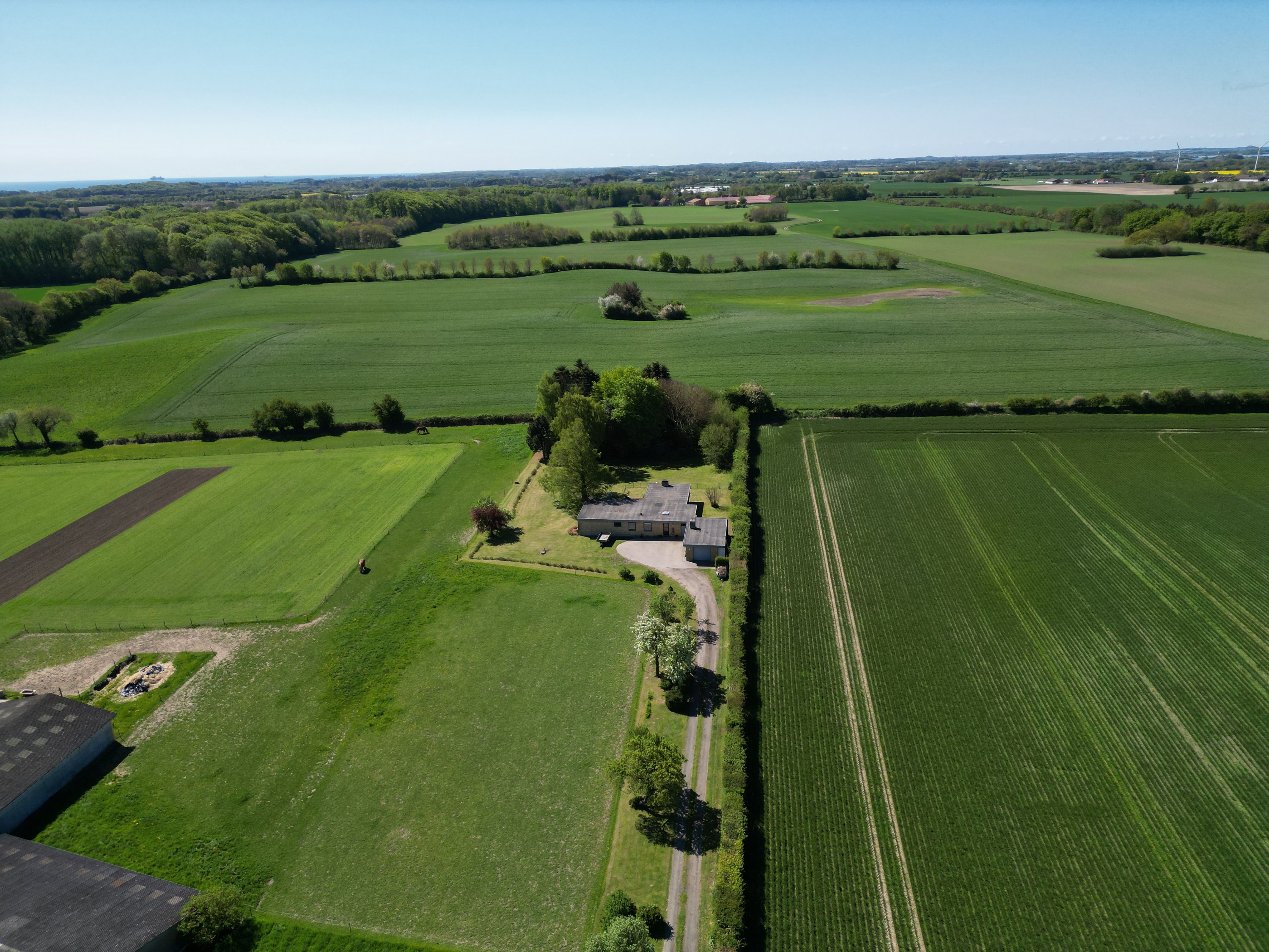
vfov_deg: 56.8
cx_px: 634
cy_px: 476
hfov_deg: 71.6
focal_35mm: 24
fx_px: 880
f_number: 1.7
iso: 140
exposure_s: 1/3200
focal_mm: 6.72
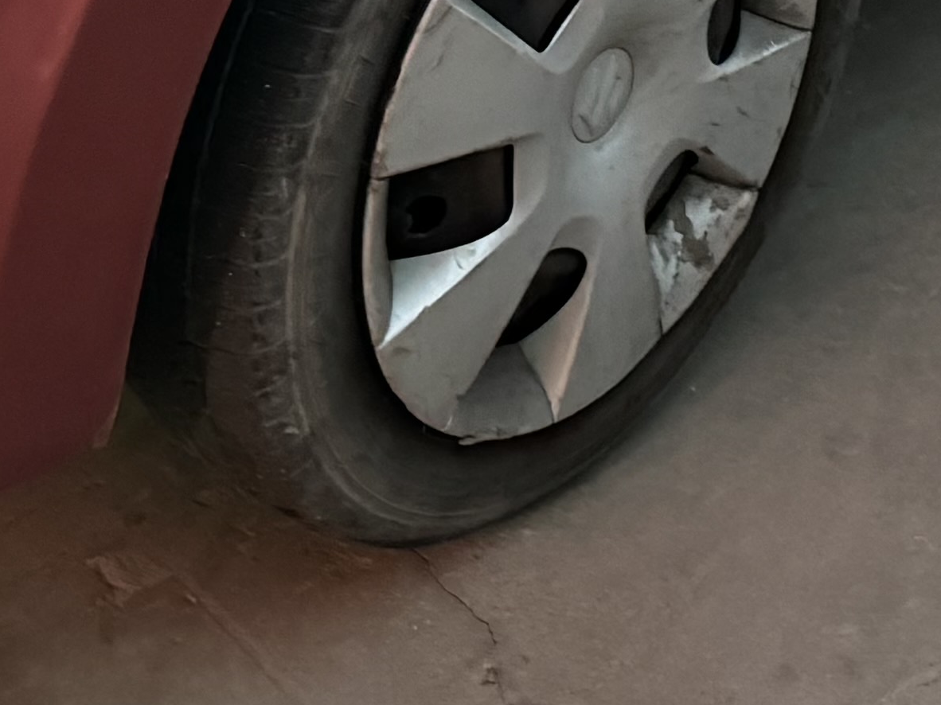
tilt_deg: -21.7
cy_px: -820
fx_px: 3153
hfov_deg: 17.0
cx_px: 349
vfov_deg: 11.2
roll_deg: -0.2
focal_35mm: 116
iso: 800
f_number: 1.78
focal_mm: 6.76
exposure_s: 1/55
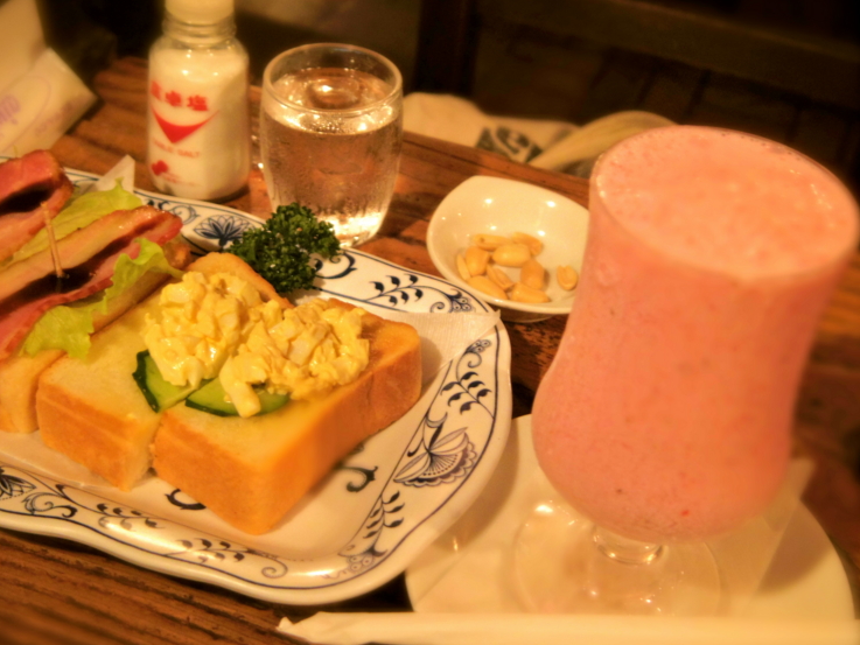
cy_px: 336
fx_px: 1267
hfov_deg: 37.5
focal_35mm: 51
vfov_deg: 28.6
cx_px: 396
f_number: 1.9
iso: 200
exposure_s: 1/15
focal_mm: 8.5
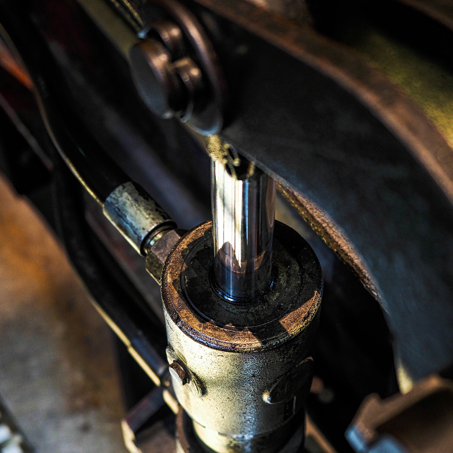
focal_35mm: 69
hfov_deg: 25.0
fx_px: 1022
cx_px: 225
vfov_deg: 25.0
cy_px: 264
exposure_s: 1/4
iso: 400
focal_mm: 29
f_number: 2.8
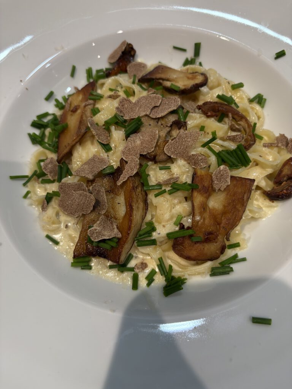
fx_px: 292
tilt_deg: -65.8
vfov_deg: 67.3
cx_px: 146
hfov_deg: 53.1
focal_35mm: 26
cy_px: 194
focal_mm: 5.96
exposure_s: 1/100
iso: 100
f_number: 1.6
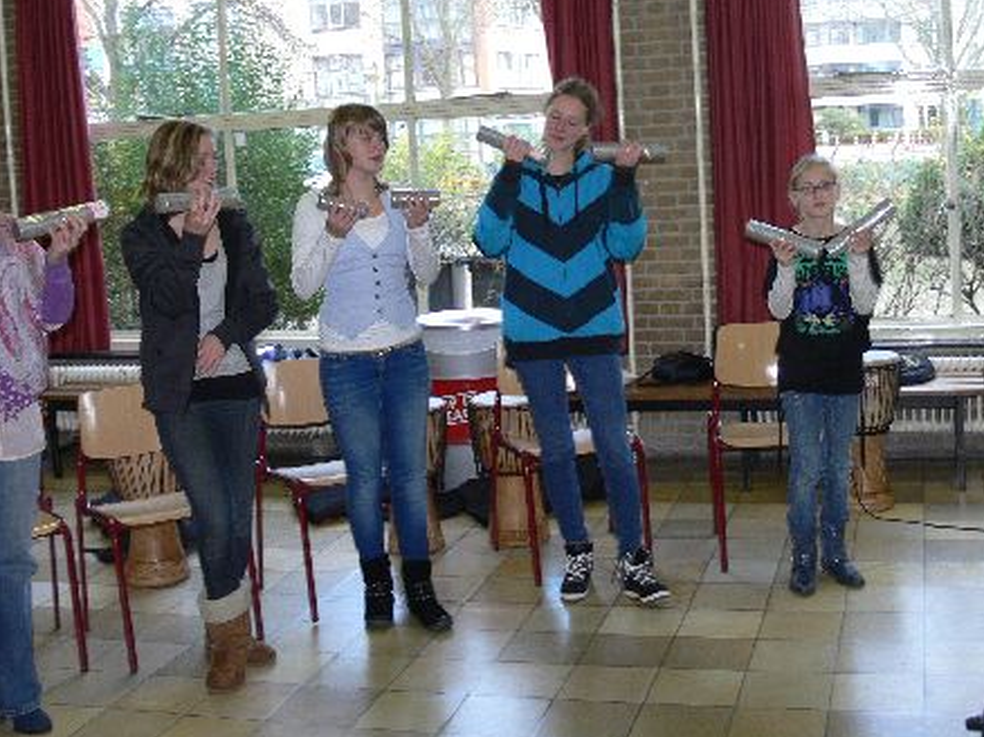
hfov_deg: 39.5
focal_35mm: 48
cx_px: 598
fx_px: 1364
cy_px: 254
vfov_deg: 30.0
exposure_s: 1/30
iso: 100
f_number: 2.8
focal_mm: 7.4
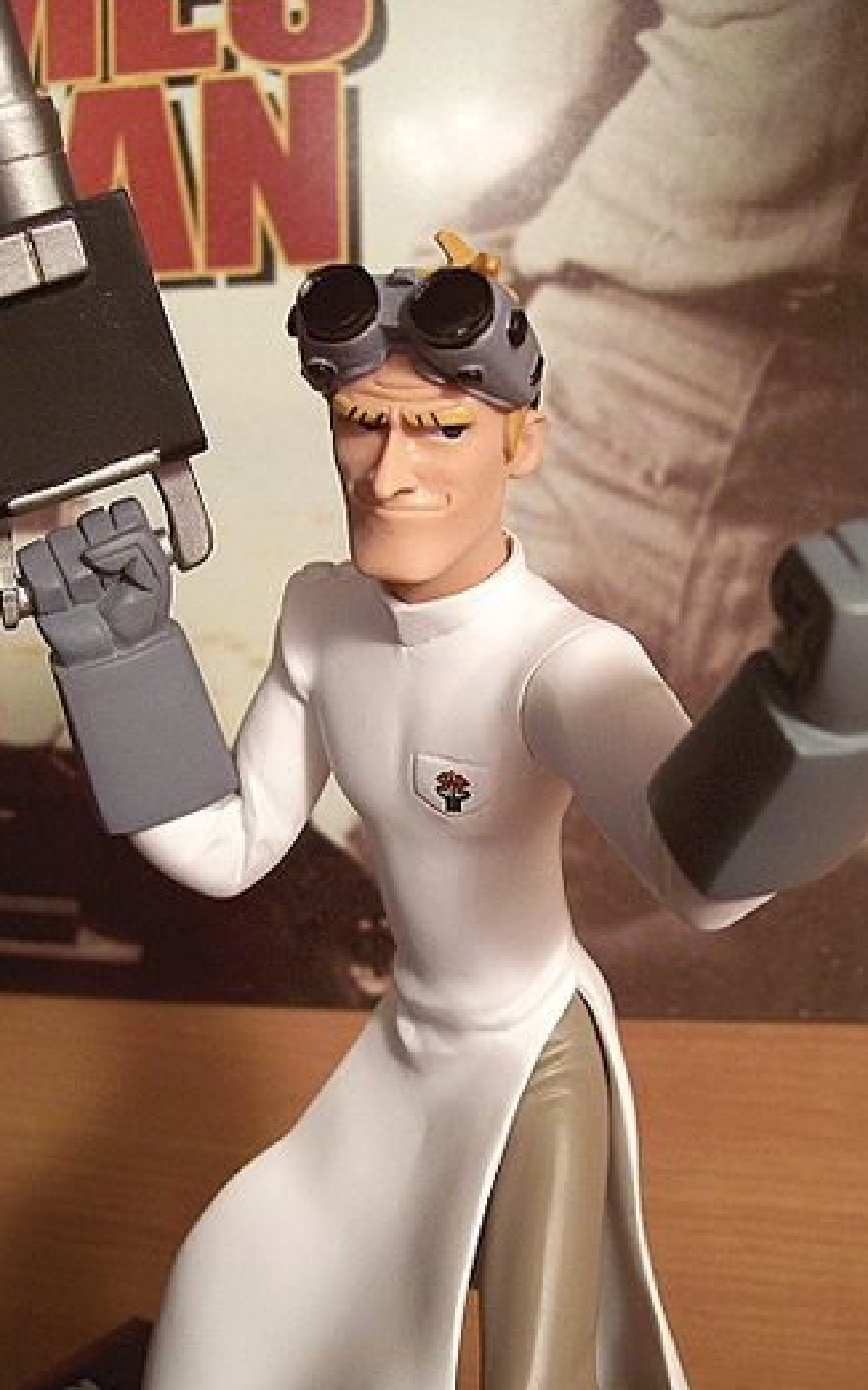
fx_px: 1477
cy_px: 696
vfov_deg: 50.4
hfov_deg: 32.7
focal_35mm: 39
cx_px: 394
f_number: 2.7
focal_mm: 6
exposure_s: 1/17.4
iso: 160
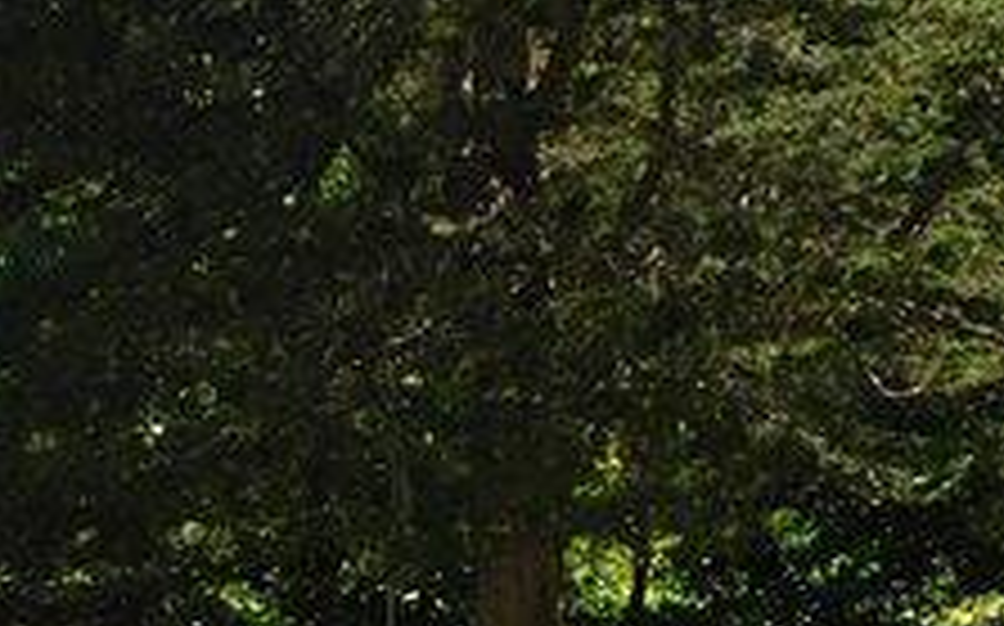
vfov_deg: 8.8
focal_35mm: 146
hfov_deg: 13.9
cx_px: -221
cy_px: 784
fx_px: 3992
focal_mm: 5.3
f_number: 3.2
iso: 125
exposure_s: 1/500
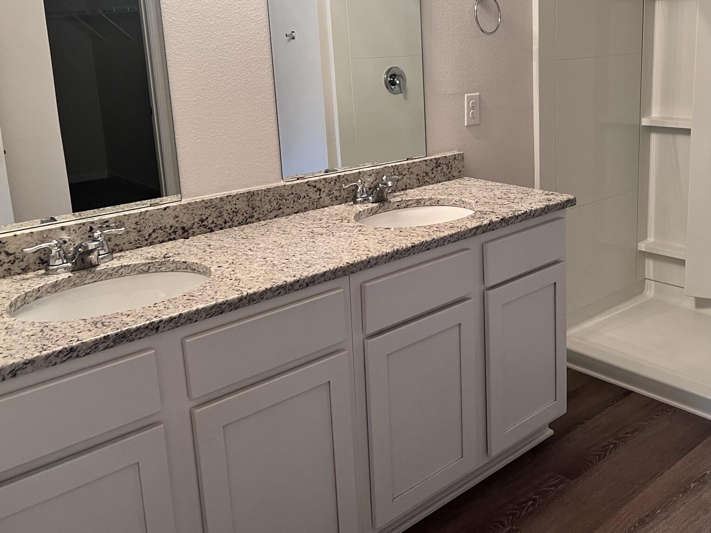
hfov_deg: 51.8
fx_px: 719
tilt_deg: -11.7
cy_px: 180
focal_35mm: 35
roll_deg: +1.1
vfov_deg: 40.2
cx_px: 463
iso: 125
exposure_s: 1/60
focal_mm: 5.7
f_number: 1.5
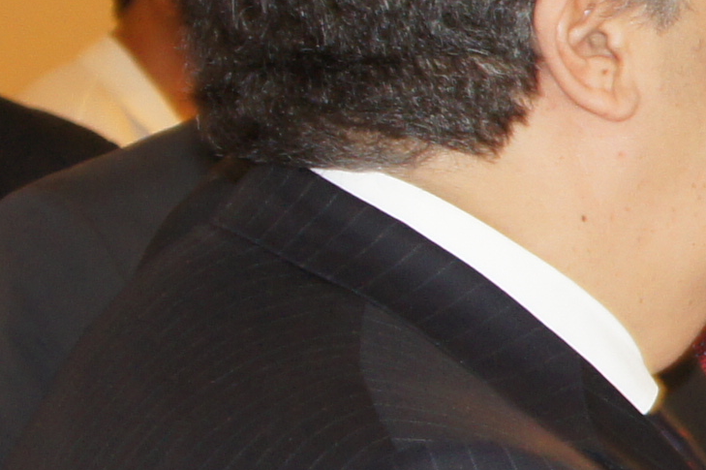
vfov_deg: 5.8
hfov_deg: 7.9
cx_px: 1813
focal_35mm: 236
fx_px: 4628
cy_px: 436
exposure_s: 1/60
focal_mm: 25
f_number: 4
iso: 400
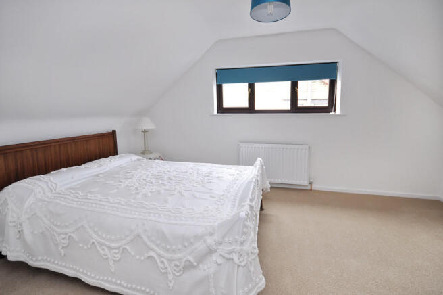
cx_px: 222
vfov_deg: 77.2
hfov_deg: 100.4
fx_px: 184
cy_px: 148
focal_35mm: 15
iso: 400
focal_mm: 10
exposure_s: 1/80
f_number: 4.5
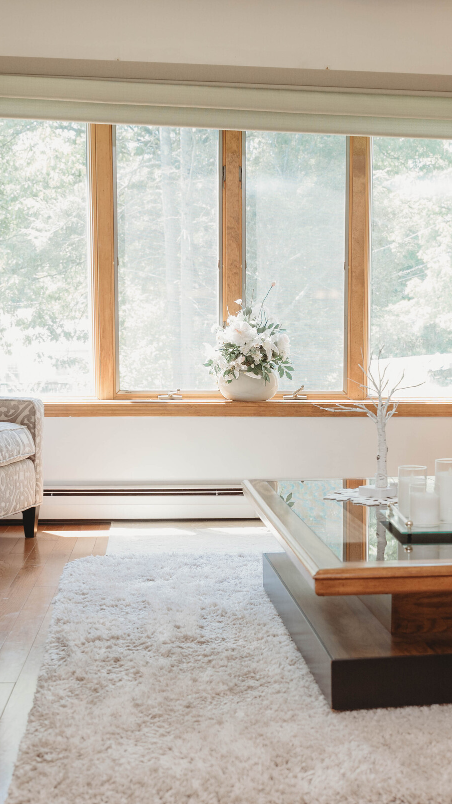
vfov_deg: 42.7
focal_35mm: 48
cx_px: 298
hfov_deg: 24.8
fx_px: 1023
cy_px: 476
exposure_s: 1/160
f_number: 3.2
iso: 500
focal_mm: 24
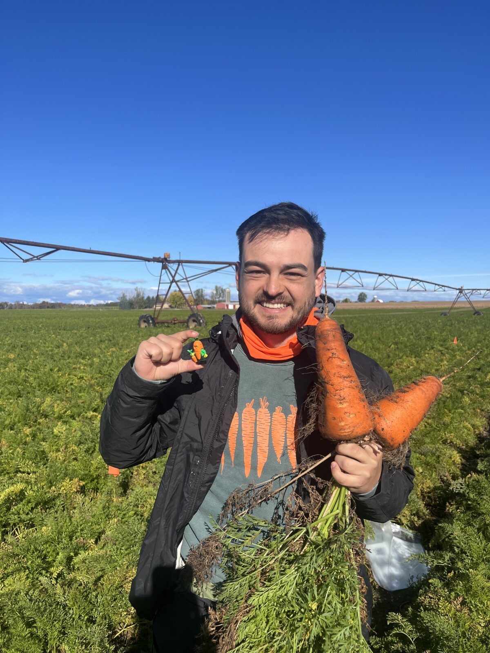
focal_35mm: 26
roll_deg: +0.3
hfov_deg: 53.1
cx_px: 245
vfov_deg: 67.3
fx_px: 491
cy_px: 326
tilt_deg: -2.0
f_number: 1.6
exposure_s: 1/4310
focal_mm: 5.1
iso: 50
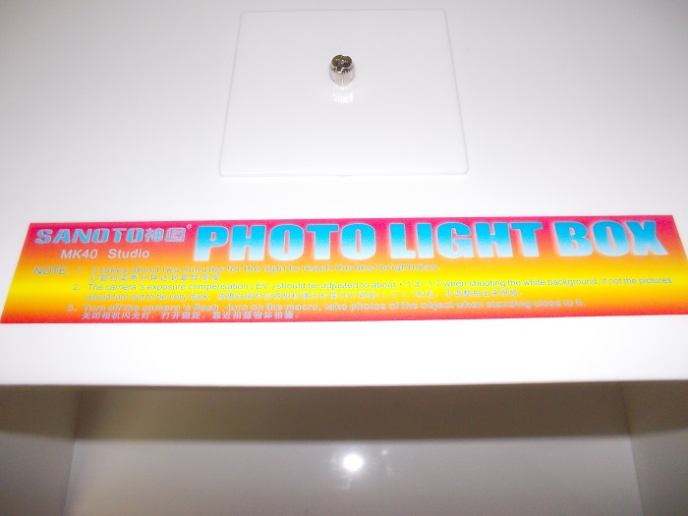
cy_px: 258
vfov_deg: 48.2
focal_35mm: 29
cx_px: 344
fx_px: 576
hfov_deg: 61.7
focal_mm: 4.1
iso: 200
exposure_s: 1/25
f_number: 3.3
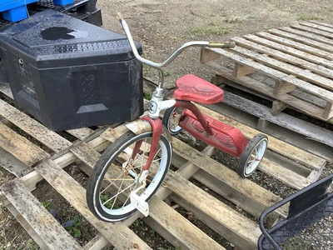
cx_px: 166
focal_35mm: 31
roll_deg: -0.2
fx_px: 298
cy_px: 125
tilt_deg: -39.4
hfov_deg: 58.4
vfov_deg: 45.4
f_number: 2.4
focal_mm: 3.3
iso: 32
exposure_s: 1/120
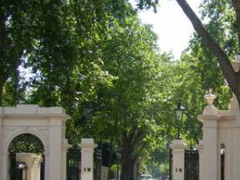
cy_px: 149
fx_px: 562
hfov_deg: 23.0
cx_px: 245
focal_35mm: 81
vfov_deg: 18.0
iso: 50
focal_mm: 7.8
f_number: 2.8
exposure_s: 1/316
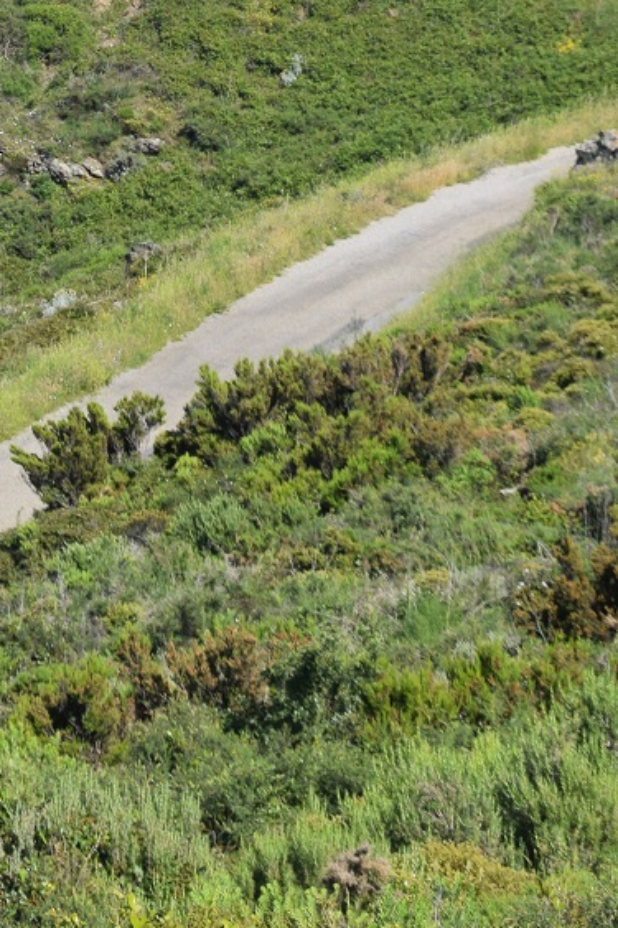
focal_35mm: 168
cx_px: 56
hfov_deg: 8.1
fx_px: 4328
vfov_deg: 11.9
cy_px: -270
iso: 200
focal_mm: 42
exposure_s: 1/320
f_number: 9
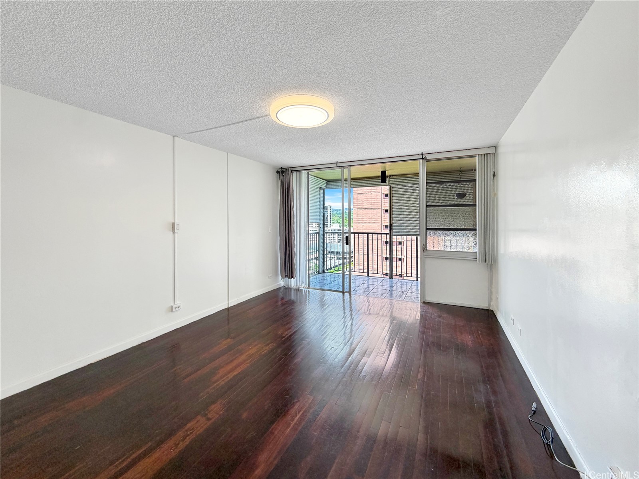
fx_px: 258
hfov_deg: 102.1
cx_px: 320
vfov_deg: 85.7
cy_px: 240
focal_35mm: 14
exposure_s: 1/120
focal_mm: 2.22
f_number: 2.2
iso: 64
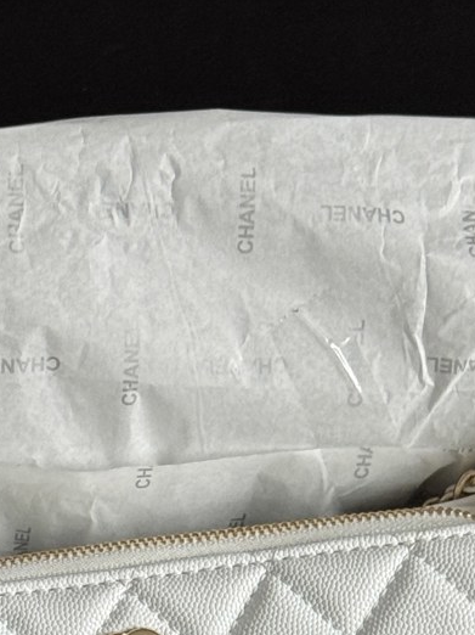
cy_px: 785
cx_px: 39
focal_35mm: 184
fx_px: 3369
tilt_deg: -72.3
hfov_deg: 8.0
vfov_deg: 10.6
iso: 125
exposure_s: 1/60
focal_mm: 6.76
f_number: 1.78
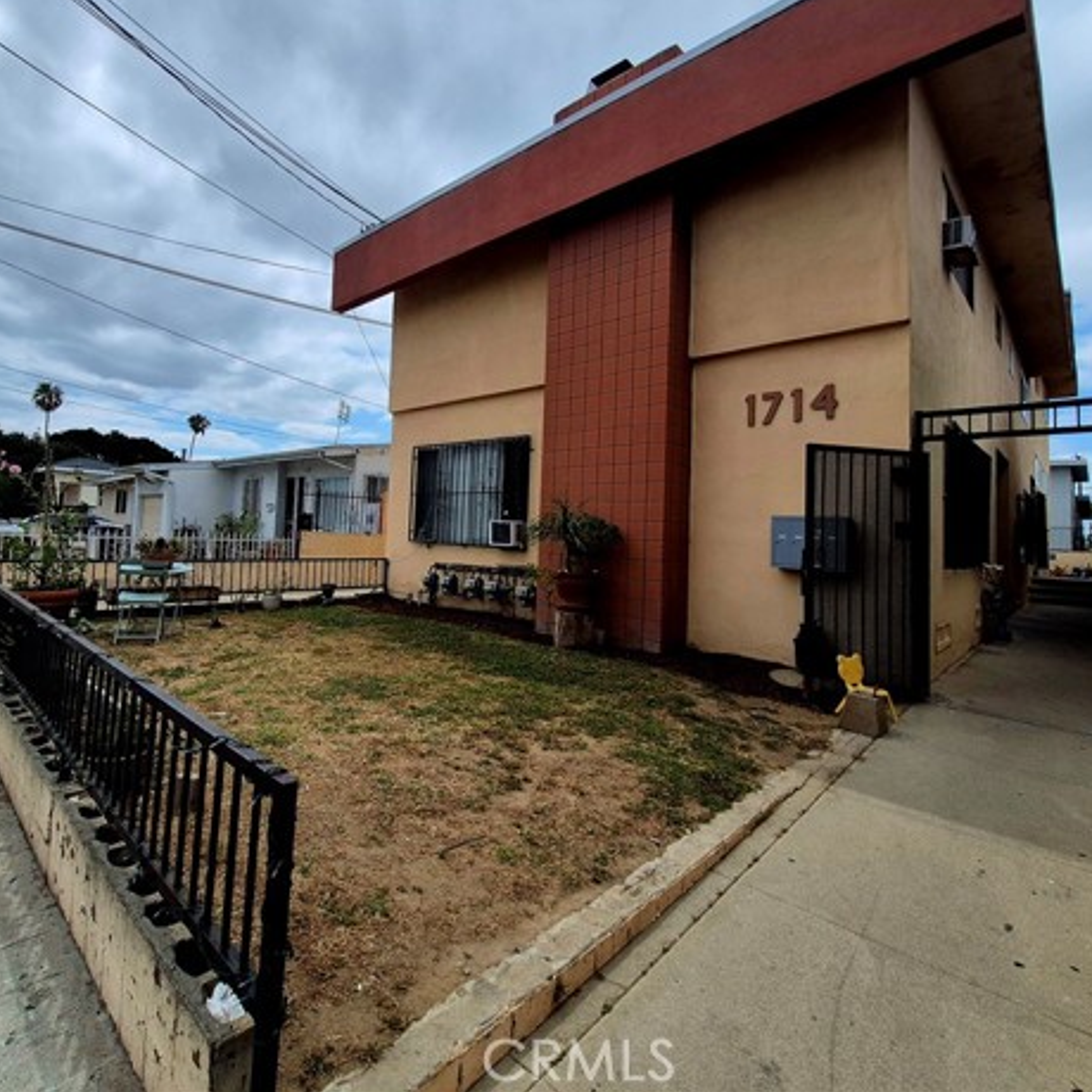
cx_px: 475
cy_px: 525
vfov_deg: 87.4
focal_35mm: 16
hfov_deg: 87.0
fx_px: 571
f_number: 2.2
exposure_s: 1/3333
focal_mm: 1.74
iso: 50
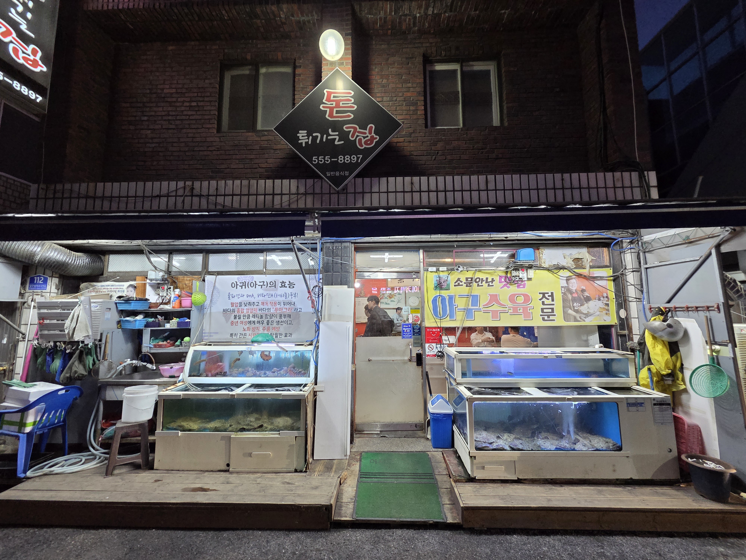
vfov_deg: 89.9
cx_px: 373
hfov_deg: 106.2
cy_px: 280
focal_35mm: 13
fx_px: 280
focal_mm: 2.2
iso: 320
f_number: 2.2
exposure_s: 1/60
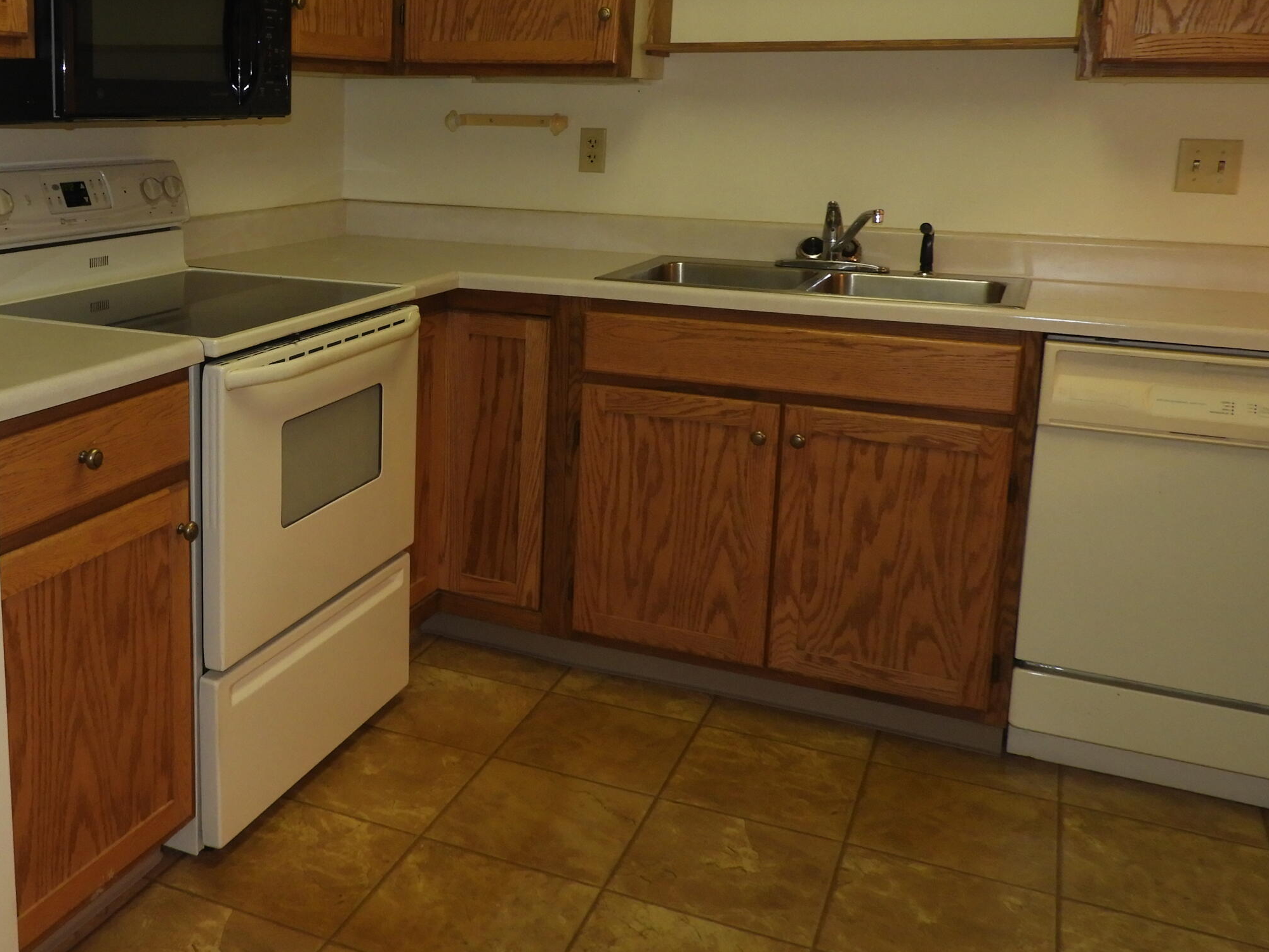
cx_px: 331
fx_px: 1320
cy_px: 321
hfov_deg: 49.5
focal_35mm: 36
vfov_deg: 39.2
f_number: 3.3
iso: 200
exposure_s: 1/30
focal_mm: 4.3
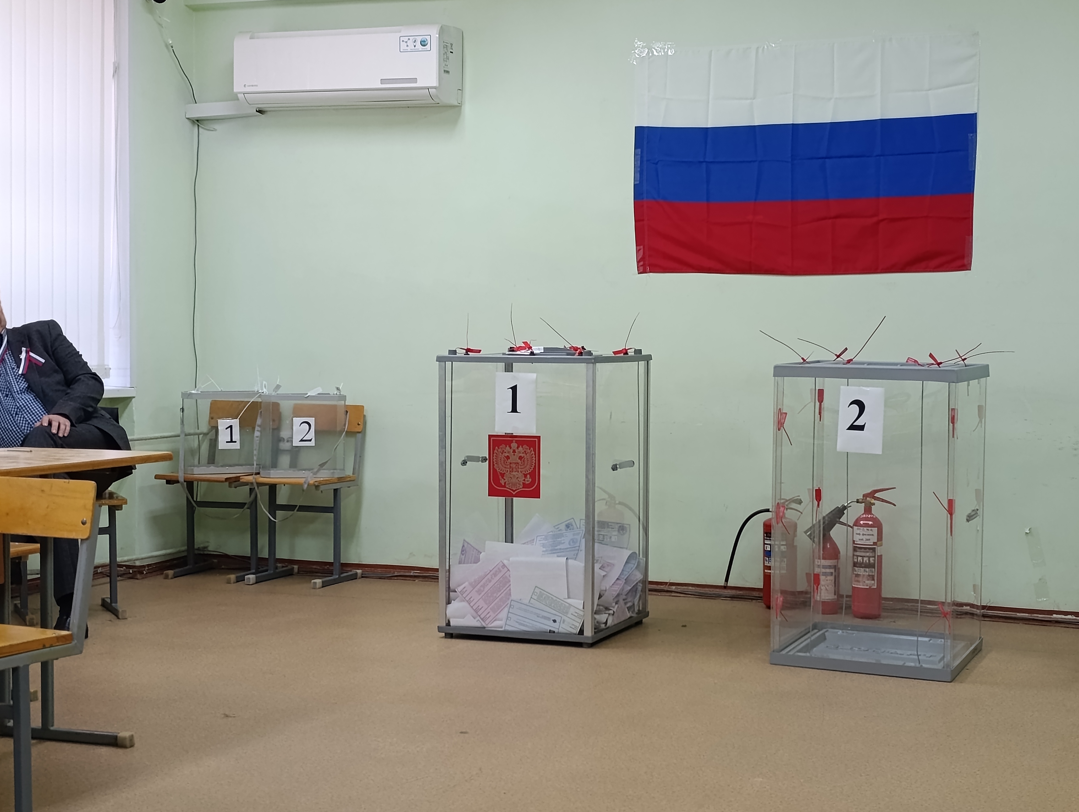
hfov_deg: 36.1
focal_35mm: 53
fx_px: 1654
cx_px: 604
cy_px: 423
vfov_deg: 27.6
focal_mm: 6.11
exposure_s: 1/100
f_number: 1.65
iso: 909
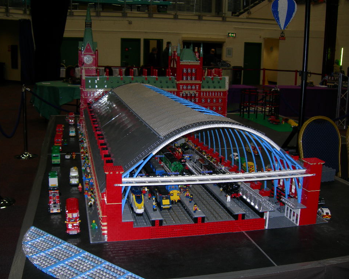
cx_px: 168
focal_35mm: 40
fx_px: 413
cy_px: 138
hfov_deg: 45.8
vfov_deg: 37.3
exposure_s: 1/60.1
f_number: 2.8
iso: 67
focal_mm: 7.8
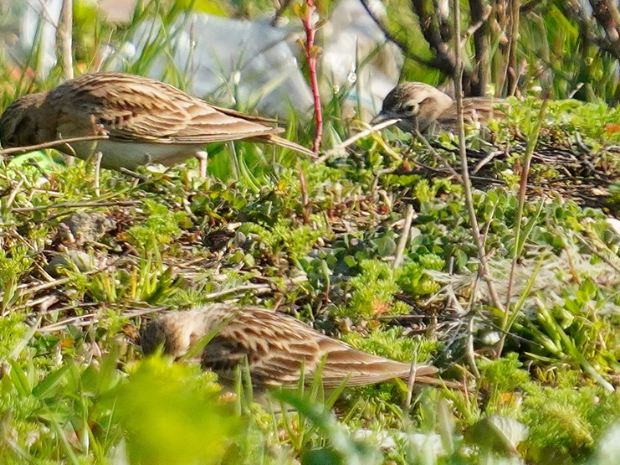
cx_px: 250
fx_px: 12549
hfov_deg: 2.8
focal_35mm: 701
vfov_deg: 2.1
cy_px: 219
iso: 1000
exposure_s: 1/2000
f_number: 6.3
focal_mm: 600
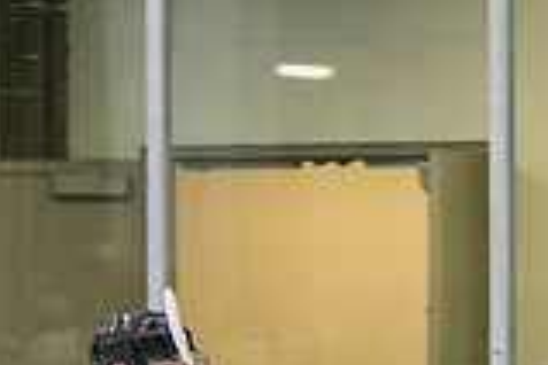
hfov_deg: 3.3
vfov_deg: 2.2
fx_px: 9620
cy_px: 663
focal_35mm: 632
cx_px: 439
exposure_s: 1/640
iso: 2000
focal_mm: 110
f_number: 3.2
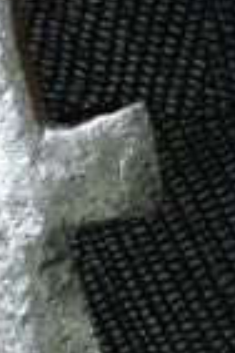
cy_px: 223
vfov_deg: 5.2
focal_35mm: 393
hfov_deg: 3.5
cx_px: 81
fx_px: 3848
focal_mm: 82
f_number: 5.3
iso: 200
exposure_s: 1/60
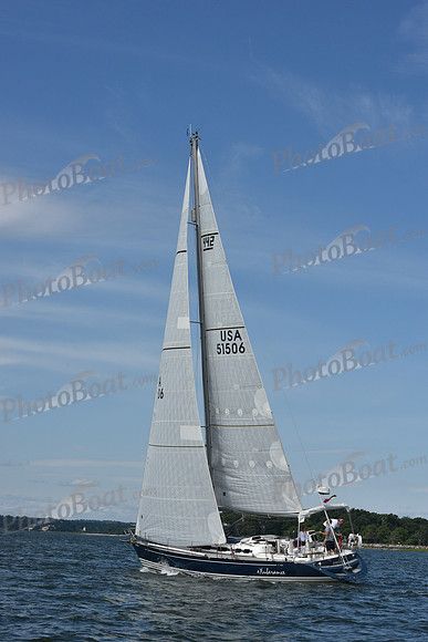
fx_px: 1247
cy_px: 321
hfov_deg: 19.5
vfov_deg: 28.8
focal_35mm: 70
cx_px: 214
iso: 320
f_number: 11
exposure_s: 1/1000
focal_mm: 70
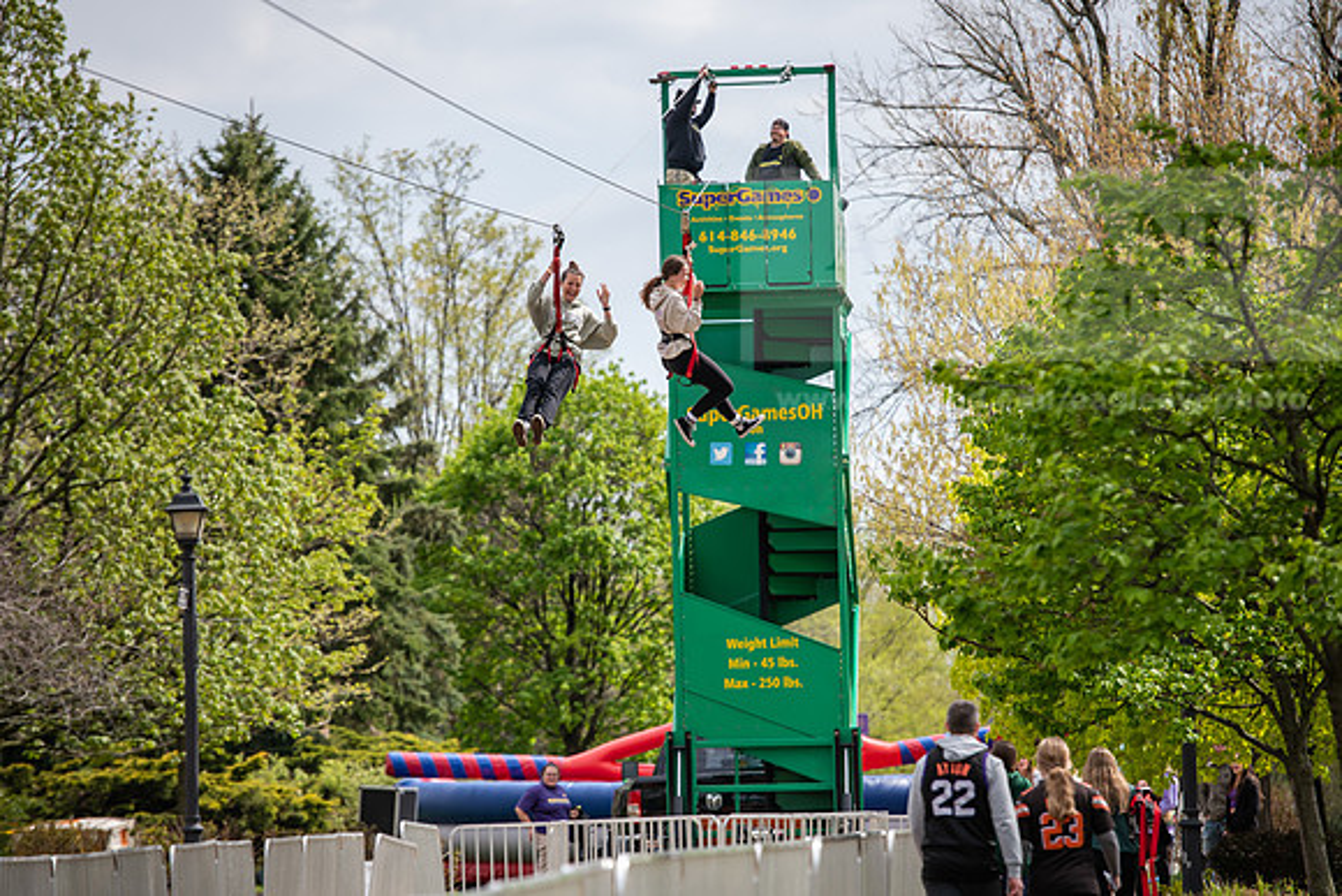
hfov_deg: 11.4
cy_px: 448
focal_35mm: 180
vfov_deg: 7.6
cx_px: 671
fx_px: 6711
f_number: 4
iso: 160
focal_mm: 180
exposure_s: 1/800
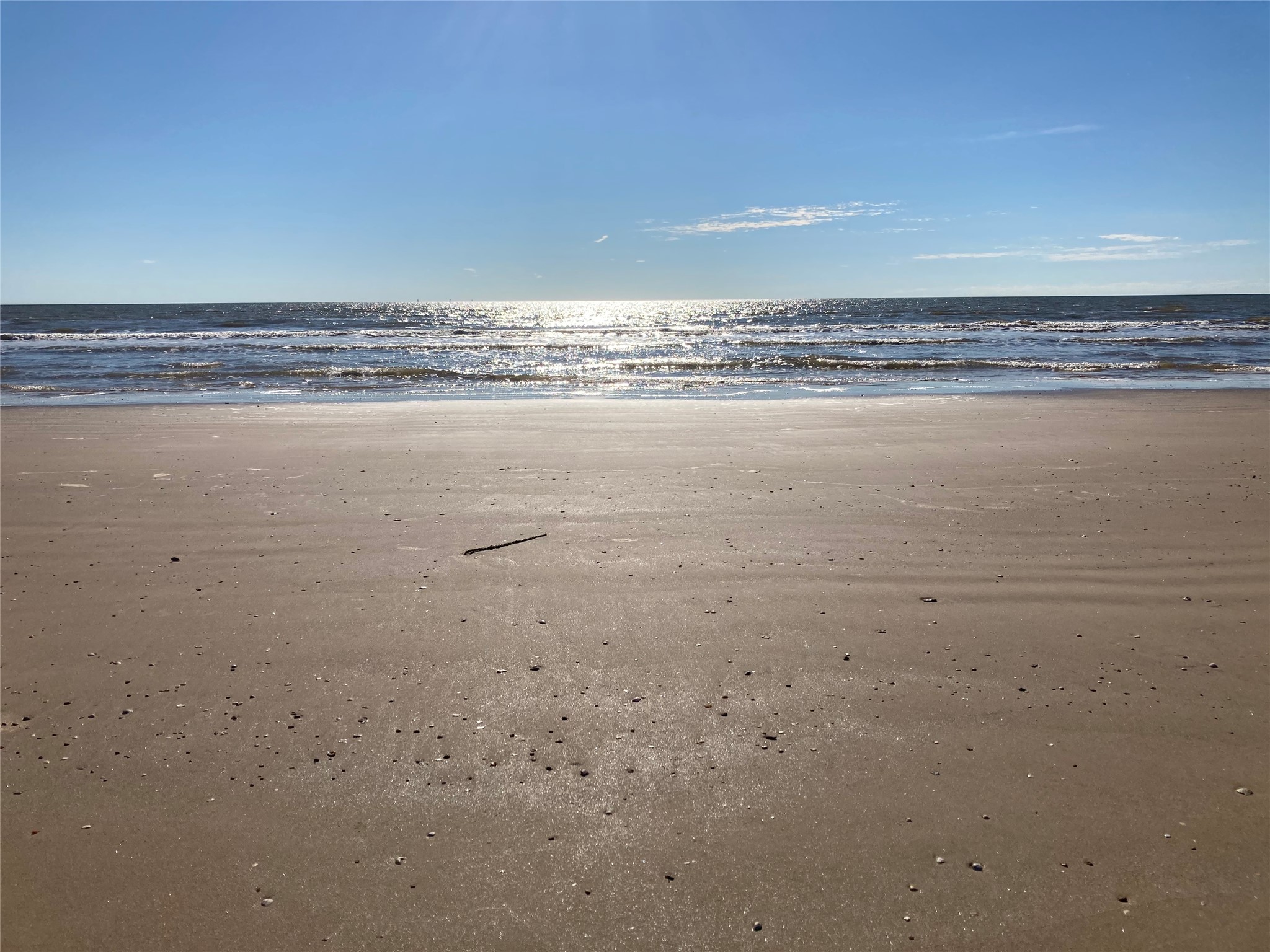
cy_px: 476
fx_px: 1027
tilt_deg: -9.6
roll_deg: -0.1
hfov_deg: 63.4
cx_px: 635
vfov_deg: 49.7
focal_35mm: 28
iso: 25
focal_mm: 3.99
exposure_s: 1/9804
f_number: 1.8
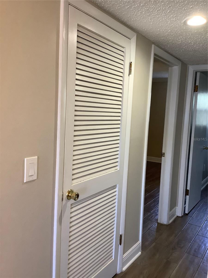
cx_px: 104
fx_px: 248
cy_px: 139
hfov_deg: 45.4
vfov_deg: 58.4
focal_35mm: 31
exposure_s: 1/60
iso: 160
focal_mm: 3.3
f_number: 2.4
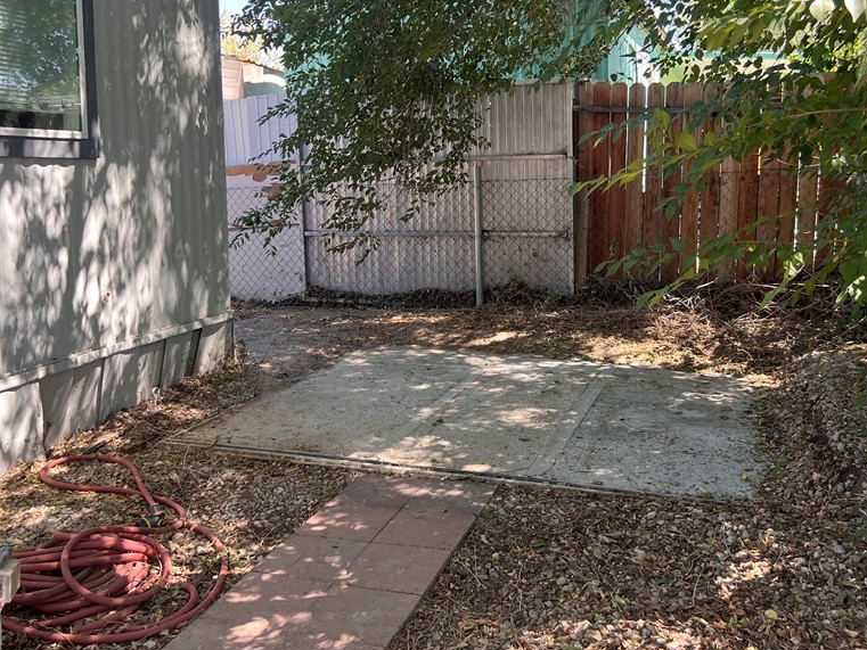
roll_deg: +1.3
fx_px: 877
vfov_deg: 40.4
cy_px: 246
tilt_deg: -5.8
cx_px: 418
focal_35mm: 35
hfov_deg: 52.6
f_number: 1.5
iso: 50
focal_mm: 5.7
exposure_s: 1/285
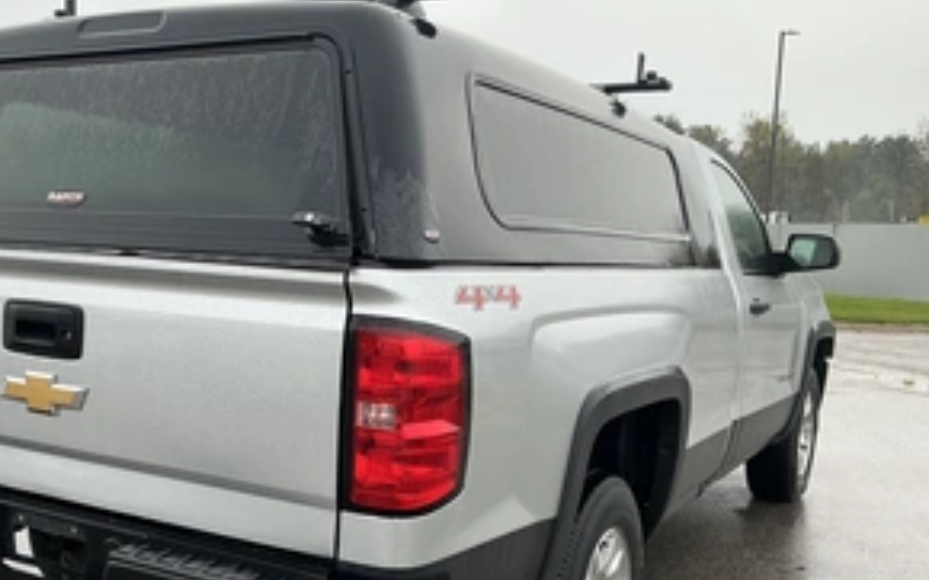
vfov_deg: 31.0
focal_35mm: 41
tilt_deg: -7.8
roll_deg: -1.0
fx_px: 1038
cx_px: 317
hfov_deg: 47.5
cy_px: 375
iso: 20
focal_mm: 3
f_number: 1.8
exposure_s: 1/122
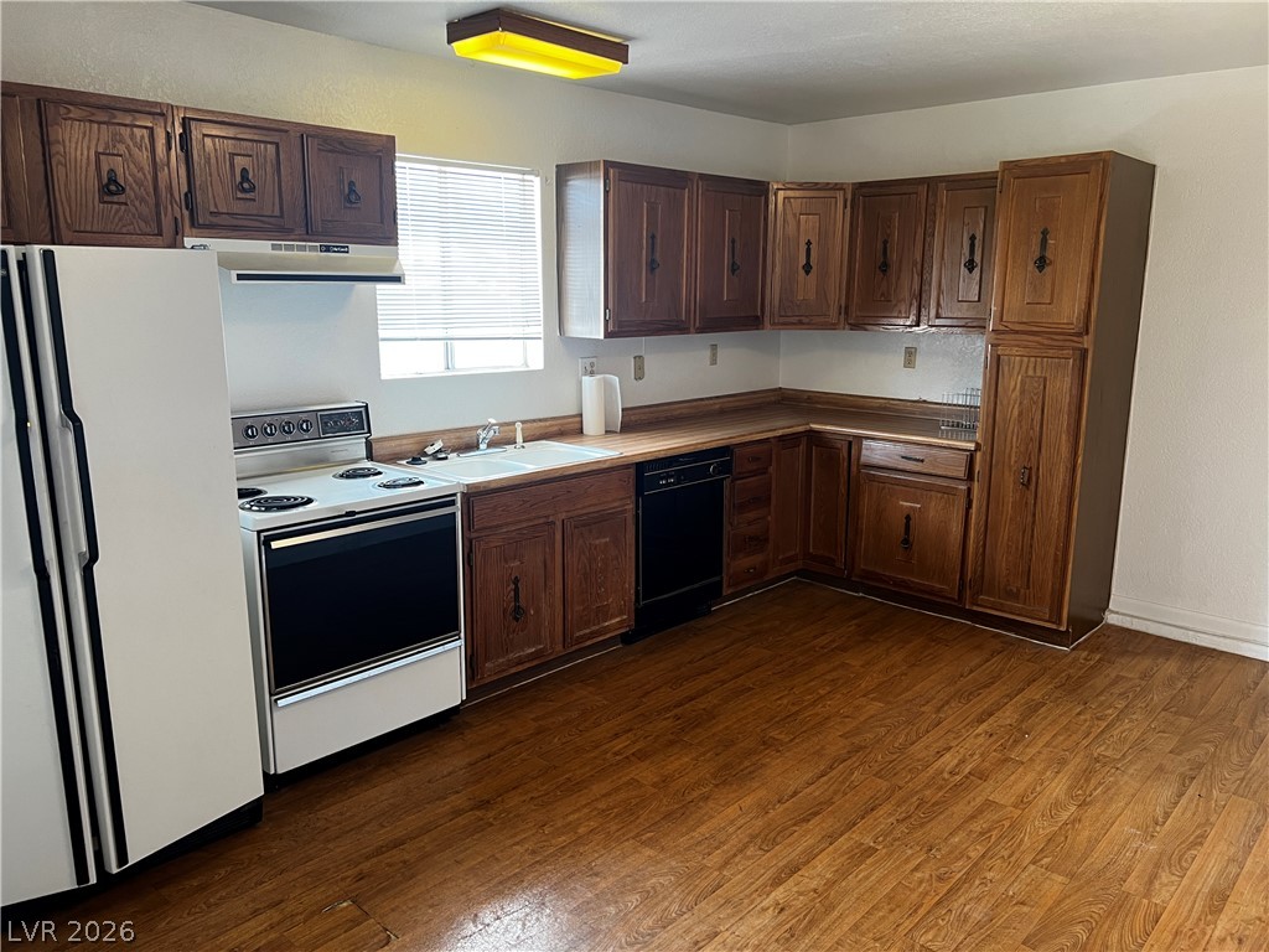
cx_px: 634
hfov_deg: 67.3
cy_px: 476
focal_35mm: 26
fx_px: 953
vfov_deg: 53.1
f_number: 1.5
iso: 100
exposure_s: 1/60
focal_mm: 5.7
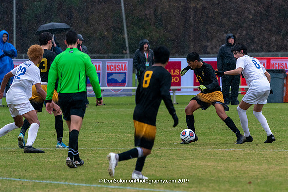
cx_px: 210
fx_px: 3709
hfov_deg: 4.4
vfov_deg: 3.0
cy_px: 73
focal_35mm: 464
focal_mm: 315
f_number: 5.6
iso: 3200
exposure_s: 1/1000
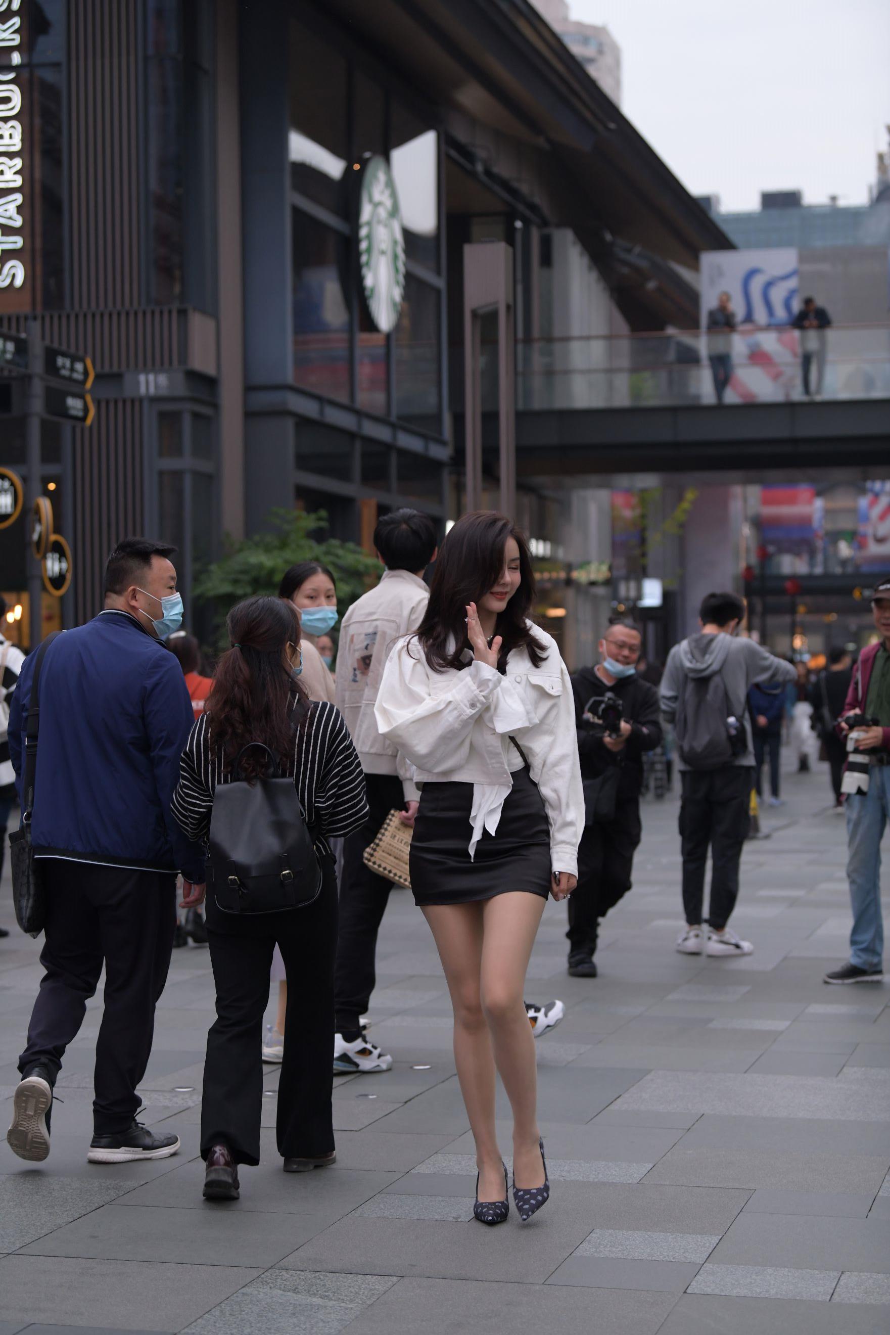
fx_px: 2669
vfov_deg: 28.1
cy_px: 668
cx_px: 445
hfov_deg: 18.9
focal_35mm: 72
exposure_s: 1/400
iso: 1000
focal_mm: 72
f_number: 3.5
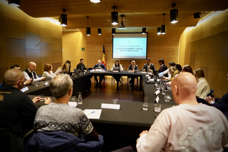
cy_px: 76
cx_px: 114
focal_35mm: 24
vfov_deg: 53.1
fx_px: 152
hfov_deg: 73.7
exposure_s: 1/160
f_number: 3.5
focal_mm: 24
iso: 2500
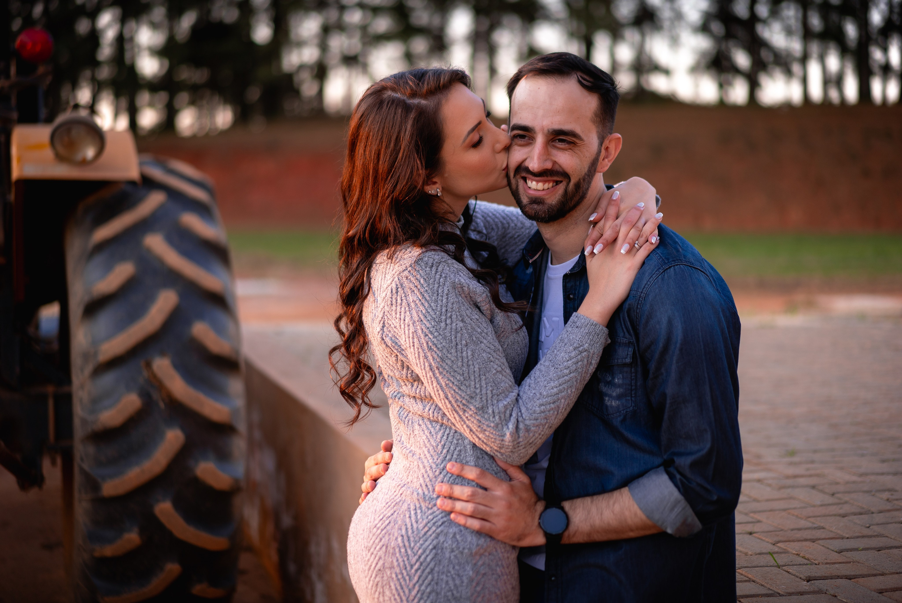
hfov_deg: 36.2
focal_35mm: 55
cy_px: 302
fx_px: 1379
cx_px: 451
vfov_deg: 24.7
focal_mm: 55
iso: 100
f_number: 1.8
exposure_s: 1/125
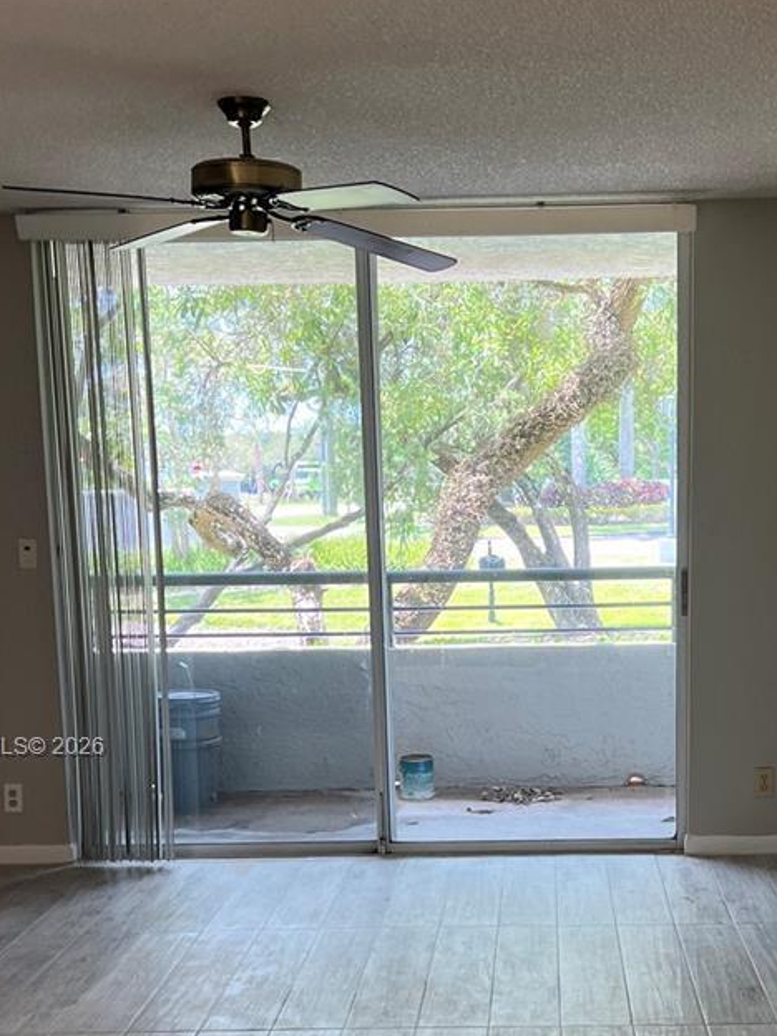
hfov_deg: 28.8
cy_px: 749
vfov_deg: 37.4
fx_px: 1496
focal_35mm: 50
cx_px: 545
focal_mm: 5.7
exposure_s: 1/166
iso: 64
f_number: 1.5
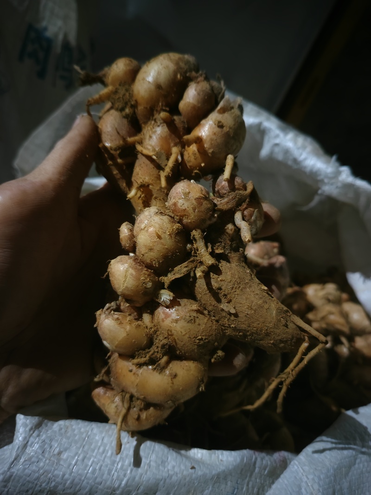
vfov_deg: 73.9
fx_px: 329
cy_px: 248
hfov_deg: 58.9
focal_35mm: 23
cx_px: 186
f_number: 1.8
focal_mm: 5.25
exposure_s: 1/10
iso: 6400
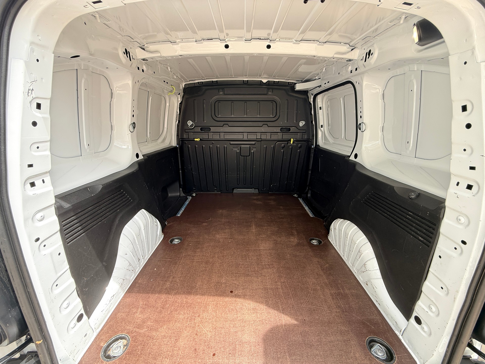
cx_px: 242
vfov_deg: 85.7
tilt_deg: -16.6
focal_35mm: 14
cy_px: 182
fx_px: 196
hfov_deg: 102.1
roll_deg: +0.0
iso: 80
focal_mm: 2.22
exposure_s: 1/99
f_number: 2.2
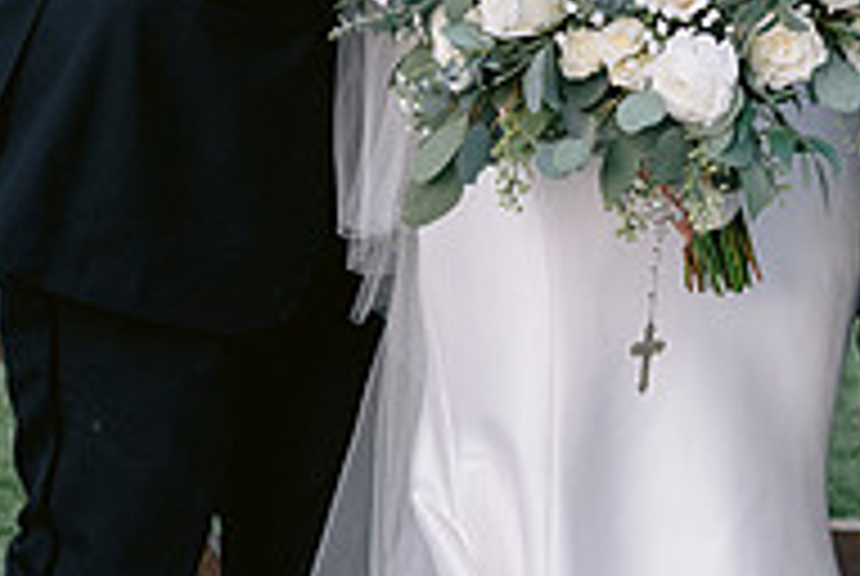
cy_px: -383
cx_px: 932
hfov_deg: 11.9
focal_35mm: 170
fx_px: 4067
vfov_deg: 7.9
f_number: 4
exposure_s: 1/200
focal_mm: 50
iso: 800
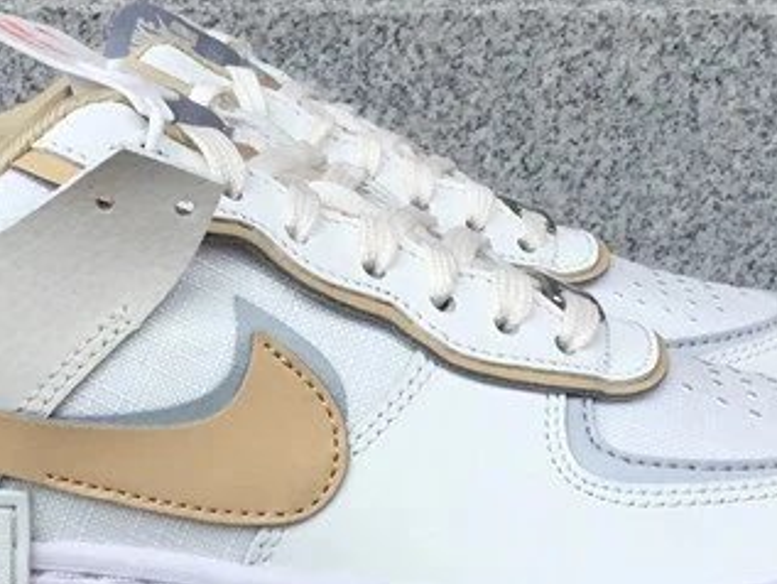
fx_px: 1976
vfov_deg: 16.3
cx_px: 277
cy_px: 629
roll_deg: -0.2
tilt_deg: -20.0
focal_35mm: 88
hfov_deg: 22.2
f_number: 2.4
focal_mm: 3.3
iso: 25
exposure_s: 1/379
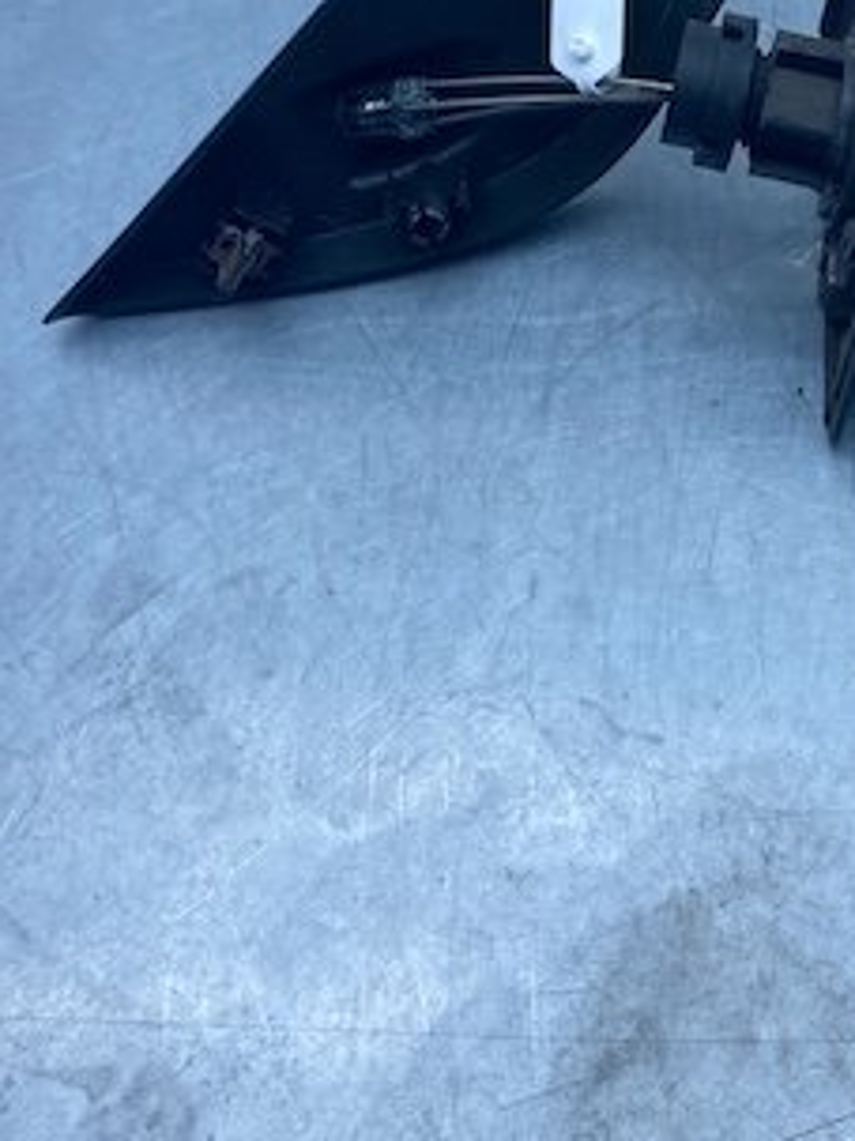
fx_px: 1813
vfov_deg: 33.2
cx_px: 840
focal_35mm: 55
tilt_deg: -46.4
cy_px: 117
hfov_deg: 25.3
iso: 32
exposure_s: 1/858
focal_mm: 4.25
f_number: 1.8
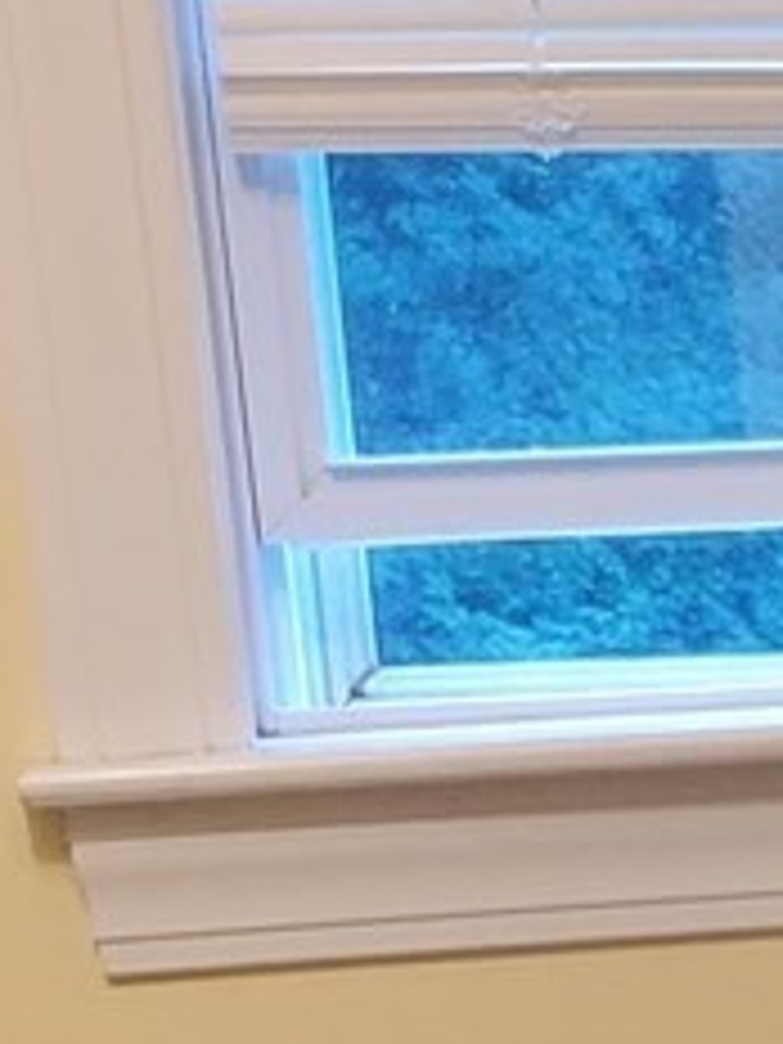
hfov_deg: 7.9
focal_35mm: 172
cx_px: 1994
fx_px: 5187
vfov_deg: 11.0
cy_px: 1634
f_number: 1.5
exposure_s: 1/120
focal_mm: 4.3
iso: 160
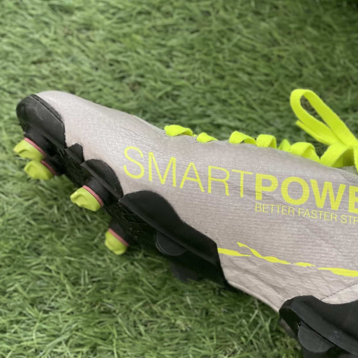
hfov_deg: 18.4
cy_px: 228
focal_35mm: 93
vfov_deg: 18.6
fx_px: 1088
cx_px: 305
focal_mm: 6
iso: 160
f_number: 2
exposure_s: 1/33
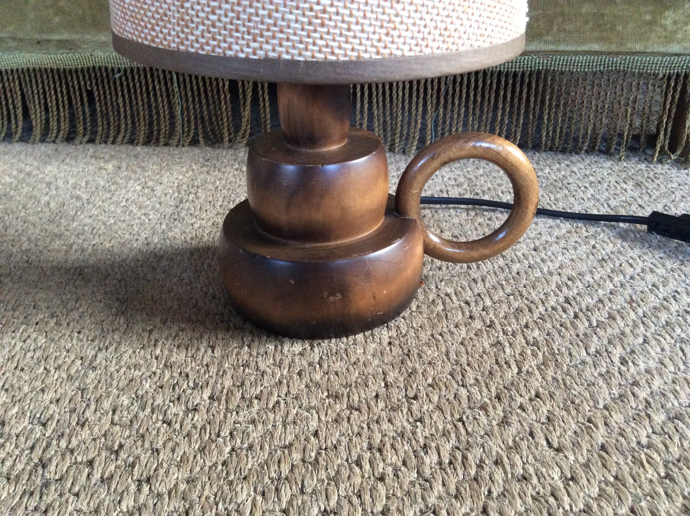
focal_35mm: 32
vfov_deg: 44.1
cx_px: 345
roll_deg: +3.8
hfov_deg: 56.9
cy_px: 258
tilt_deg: -28.5
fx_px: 637
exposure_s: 1/20
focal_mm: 3.3
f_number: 2.4
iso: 250
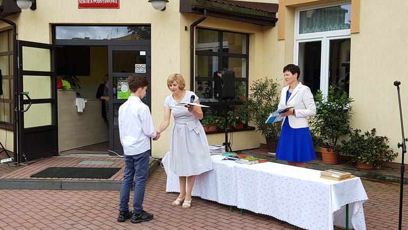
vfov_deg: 40.2
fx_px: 314
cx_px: 202
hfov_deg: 66.0
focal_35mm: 29
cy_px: 116
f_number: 1.7
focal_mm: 4.2
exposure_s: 1/425
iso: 50
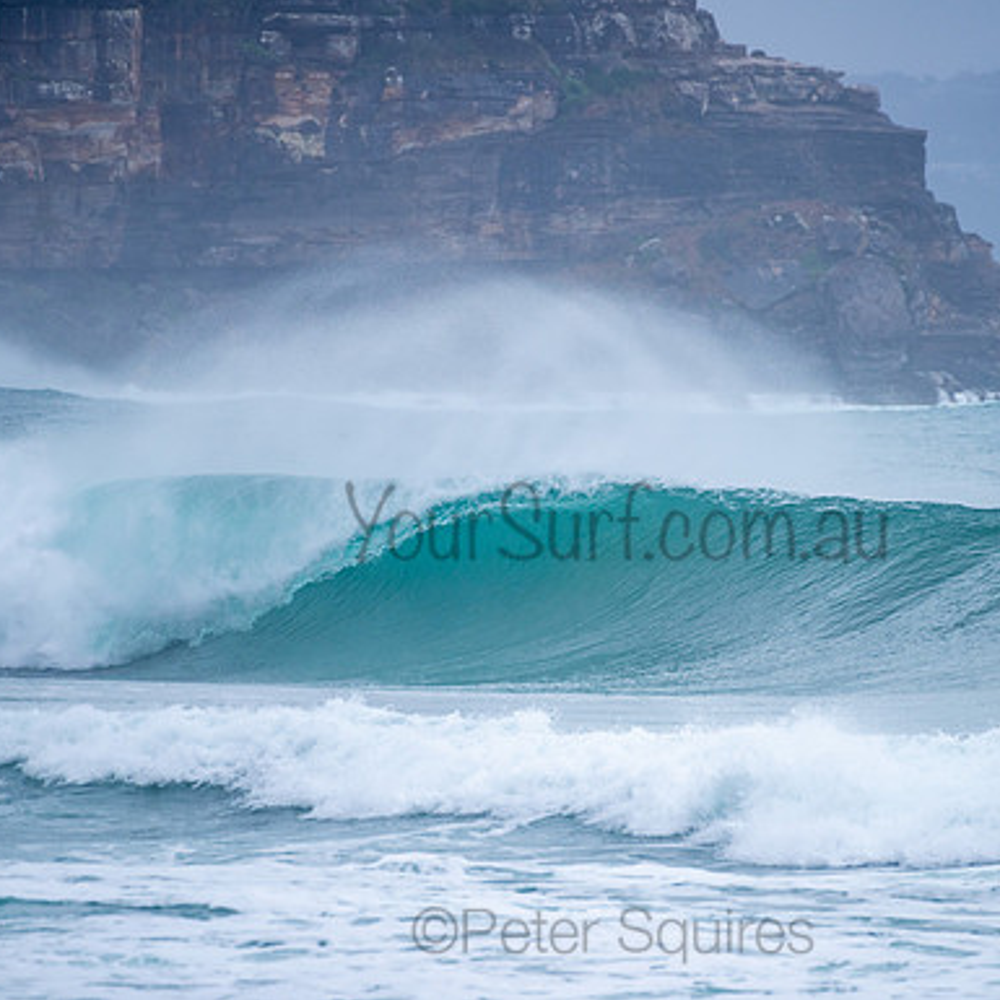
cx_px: 613
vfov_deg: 2.7
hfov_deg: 2.7
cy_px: 500
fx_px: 20950
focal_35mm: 641
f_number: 5.6
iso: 220
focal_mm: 500
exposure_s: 1/800
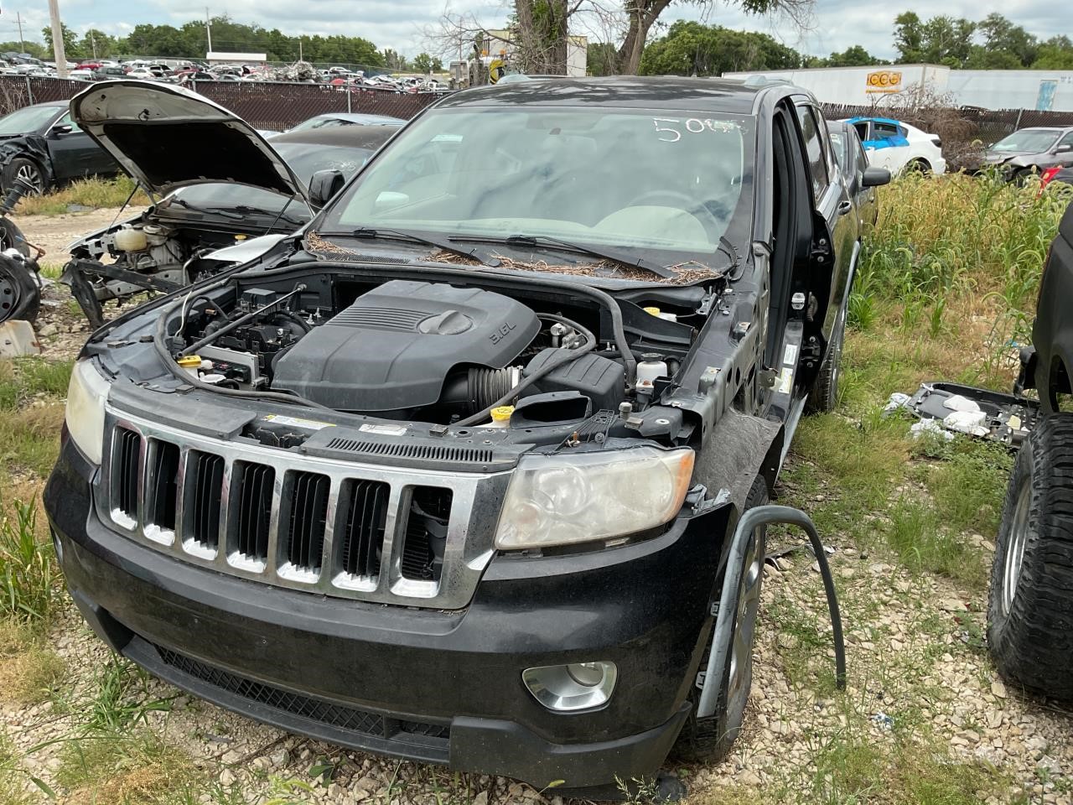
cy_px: 402
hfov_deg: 61.7
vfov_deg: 48.2
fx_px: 899
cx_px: 536
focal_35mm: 29
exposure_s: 1/978
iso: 16
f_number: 1.8
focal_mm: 3
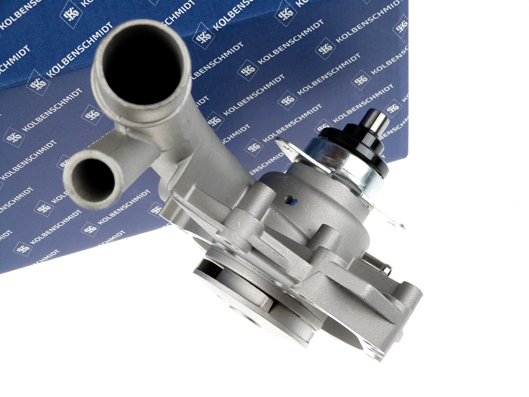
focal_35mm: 62
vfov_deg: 23.7
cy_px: 198
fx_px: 947
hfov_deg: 31.2
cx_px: 264
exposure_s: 1/100
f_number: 3.3
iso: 100
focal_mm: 11
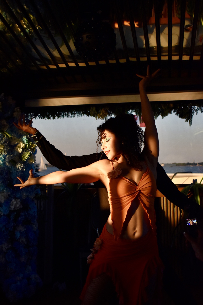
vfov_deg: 42.3
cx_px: 102
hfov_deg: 28.9
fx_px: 393
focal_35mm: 46
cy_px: 152
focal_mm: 31
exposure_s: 1/1000
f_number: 4.2
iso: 500
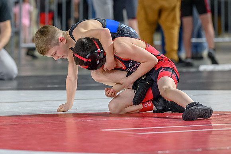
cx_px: 101
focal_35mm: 266
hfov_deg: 7.7
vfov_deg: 5.2
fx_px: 1709
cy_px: 60
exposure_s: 1/640
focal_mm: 195
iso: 5600
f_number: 4.5
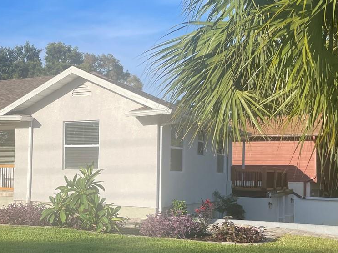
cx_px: 52
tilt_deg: +0.2
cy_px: 169
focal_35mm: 56
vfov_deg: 25.9
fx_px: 547
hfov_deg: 33.1
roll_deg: -1.1
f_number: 1.6
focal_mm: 4.2
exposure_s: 1/2451
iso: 32
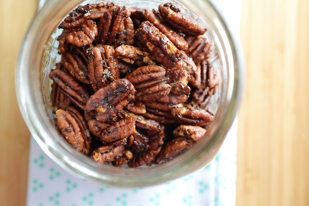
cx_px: 154
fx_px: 515
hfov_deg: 33.4
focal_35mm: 60
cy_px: 103
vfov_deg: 22.6
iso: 3200
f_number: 5.6
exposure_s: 1/125
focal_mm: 40
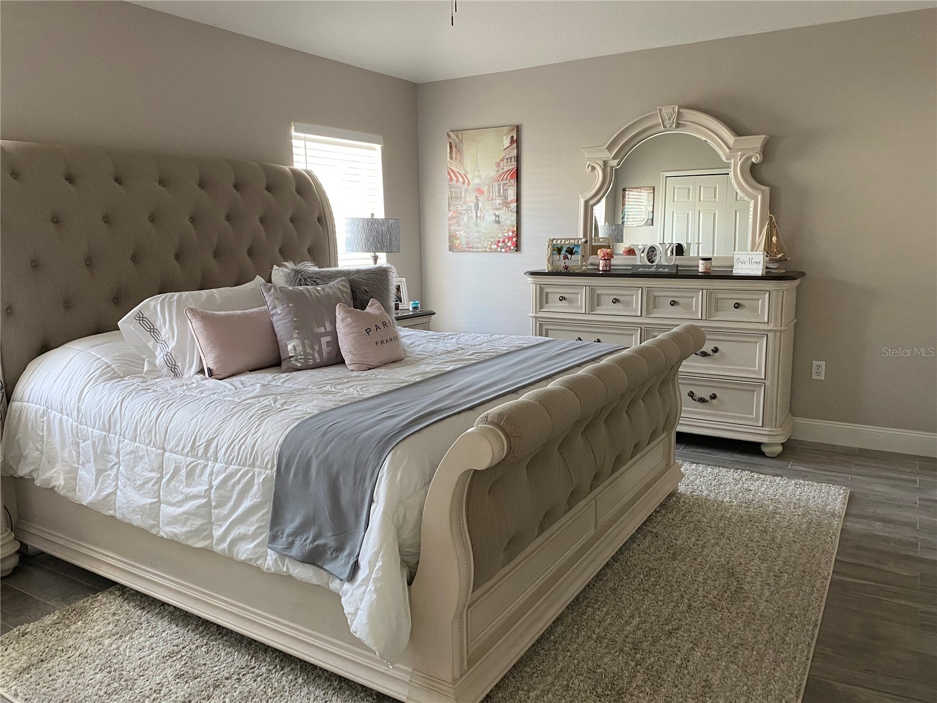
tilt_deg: -8.6
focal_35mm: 26
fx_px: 704
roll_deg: +0.2
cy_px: 352
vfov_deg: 53.1
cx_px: 468
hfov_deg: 67.3
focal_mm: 4.25
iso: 200
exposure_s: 1/60
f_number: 1.8
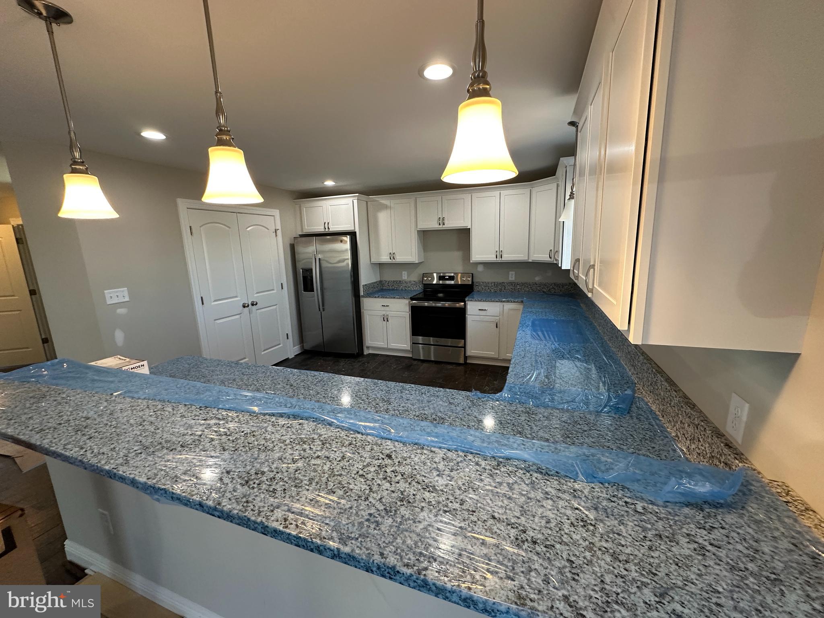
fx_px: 333
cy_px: 309
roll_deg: +1.9
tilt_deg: -11.1
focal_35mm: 14
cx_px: 412
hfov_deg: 102.1
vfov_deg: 85.7
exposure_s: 1/120
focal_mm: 2.22
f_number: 2.2
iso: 200
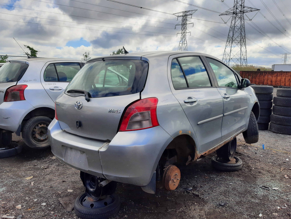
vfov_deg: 53.1
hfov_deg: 67.3
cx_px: 146
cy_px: 110
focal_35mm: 26
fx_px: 219
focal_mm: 3.92
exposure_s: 1/1408
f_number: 1.7
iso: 40
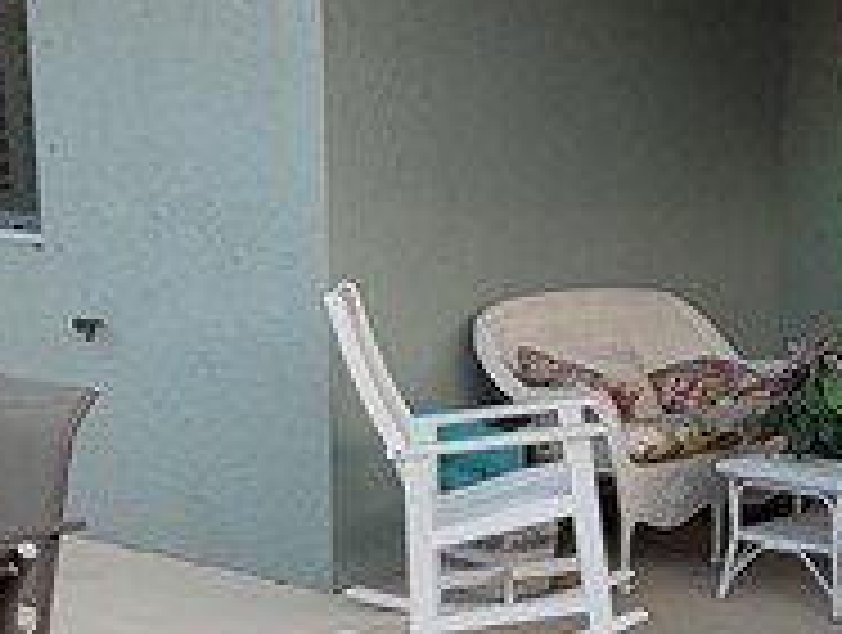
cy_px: 634
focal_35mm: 71
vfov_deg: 20.1
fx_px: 1730
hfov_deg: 26.0
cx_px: 833
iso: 64
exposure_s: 1/119
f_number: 2.2
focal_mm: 1.74
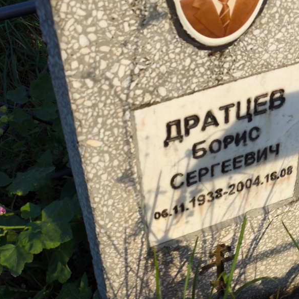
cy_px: 149
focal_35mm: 60
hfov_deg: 28.5
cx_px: 185
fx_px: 586
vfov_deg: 28.6
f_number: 1.7
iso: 50
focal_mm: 4.71
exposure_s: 1/690
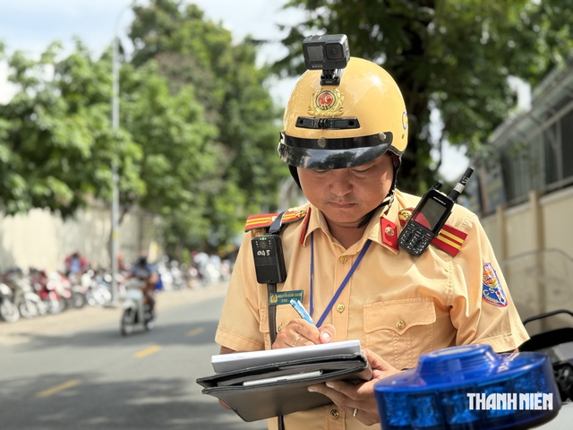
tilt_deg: +2.4
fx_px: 795
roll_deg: +0.7
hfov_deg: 39.7
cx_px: 286
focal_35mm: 48
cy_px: 215
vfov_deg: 30.3
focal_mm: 6.76
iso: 100
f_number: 1.78
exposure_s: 1/1484
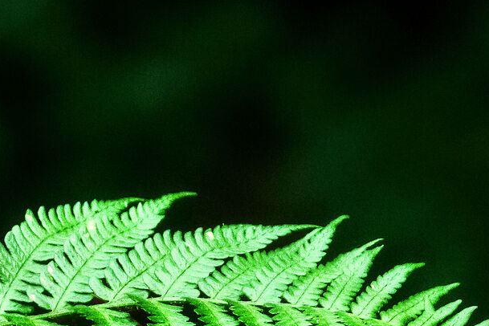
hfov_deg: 2.7
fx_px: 10445
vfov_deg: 1.8
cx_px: -94
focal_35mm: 769
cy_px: 507
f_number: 6.3
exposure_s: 1/640
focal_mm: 130
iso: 8000
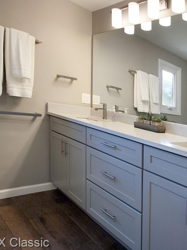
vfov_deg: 69.4
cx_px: 147
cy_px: 124
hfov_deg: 51.7
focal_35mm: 25
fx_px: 180
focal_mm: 11
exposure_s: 1/125
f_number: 3.5
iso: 640
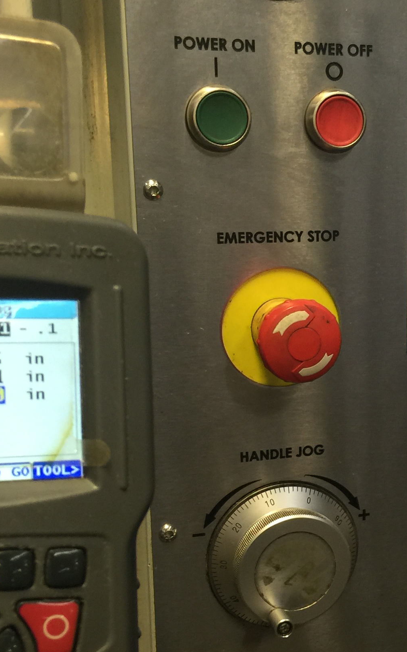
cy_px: 406
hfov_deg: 20.2
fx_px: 1101
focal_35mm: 62
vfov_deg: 32.8
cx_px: 429
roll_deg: -2.2
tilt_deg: -14.4
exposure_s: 1/30
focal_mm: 4.15
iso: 32
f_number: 2.2
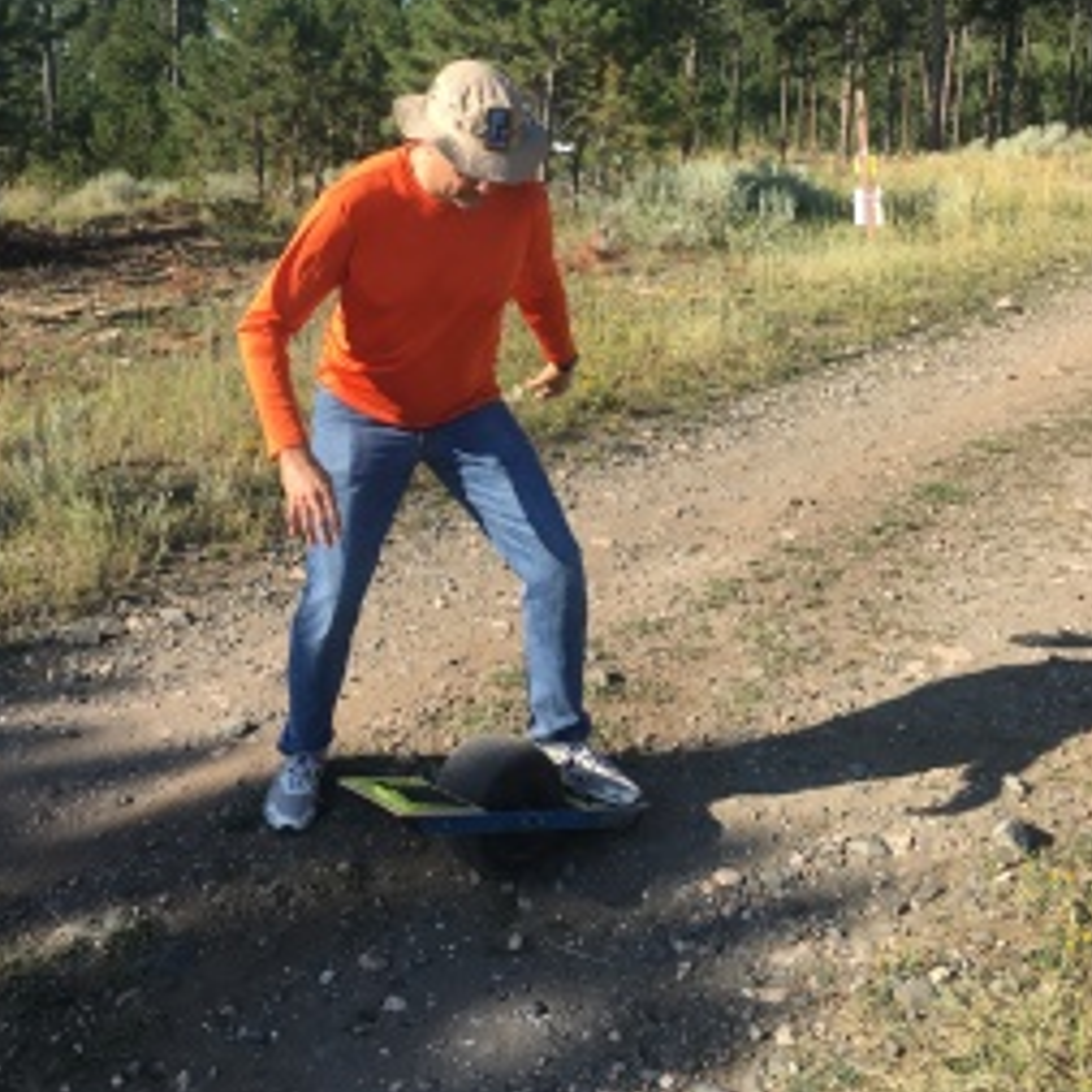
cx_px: 509
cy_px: 341
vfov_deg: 44.1
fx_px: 1321
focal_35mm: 37
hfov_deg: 44.9
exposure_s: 1/827
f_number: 2.2
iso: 25
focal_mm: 4.15
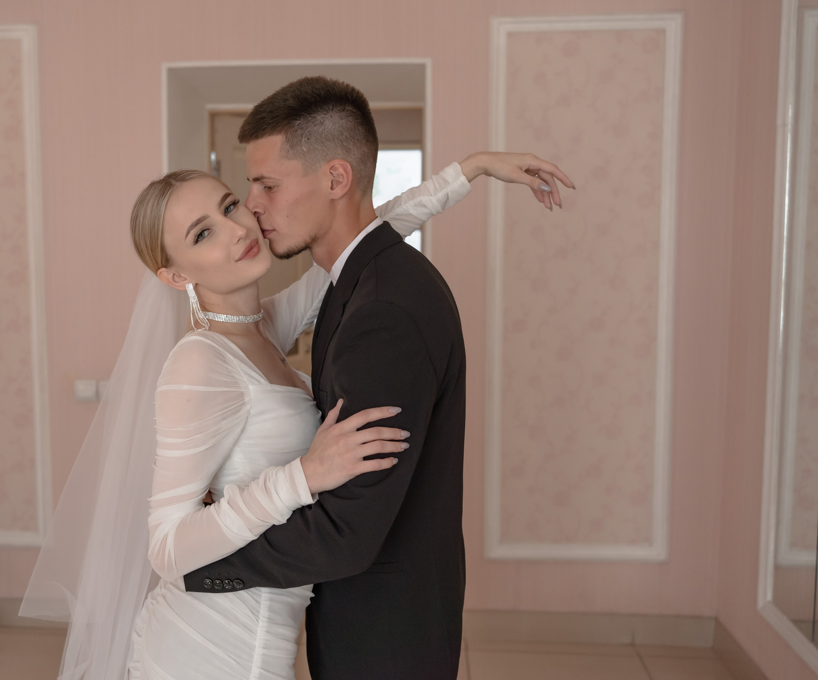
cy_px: 340
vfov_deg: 36.8
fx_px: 1023
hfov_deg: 43.3
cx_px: 308
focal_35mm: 42
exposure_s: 1/640
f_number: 3.5
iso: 1000
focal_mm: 35
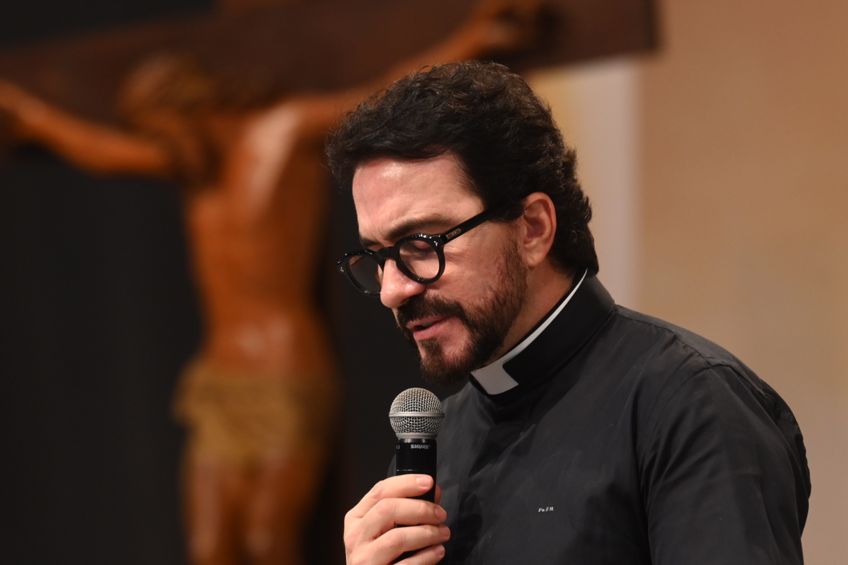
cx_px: 424
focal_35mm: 300
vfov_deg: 4.6
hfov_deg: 6.9
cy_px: 282
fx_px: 7066
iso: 2000
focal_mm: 200
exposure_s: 1/250
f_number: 4.5
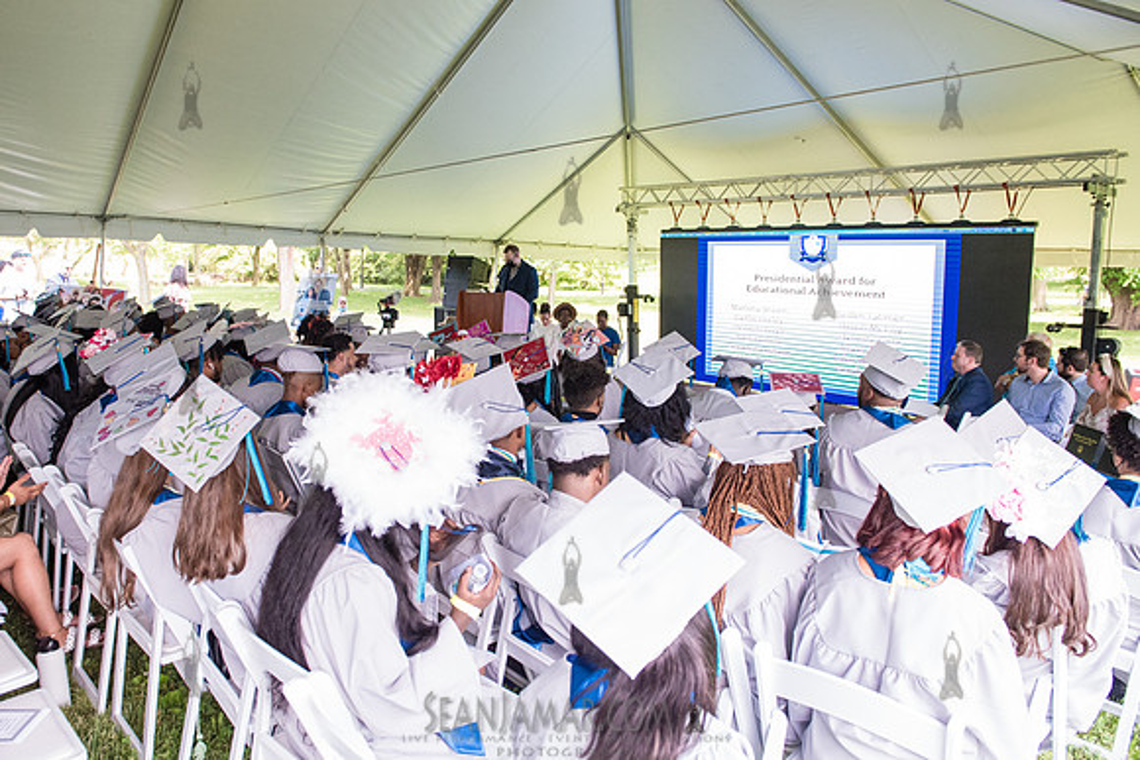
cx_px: 492
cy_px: 353
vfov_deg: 47.4
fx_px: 865
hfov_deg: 66.5
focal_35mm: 27
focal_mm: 24
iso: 2500
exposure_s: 1/640
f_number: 4
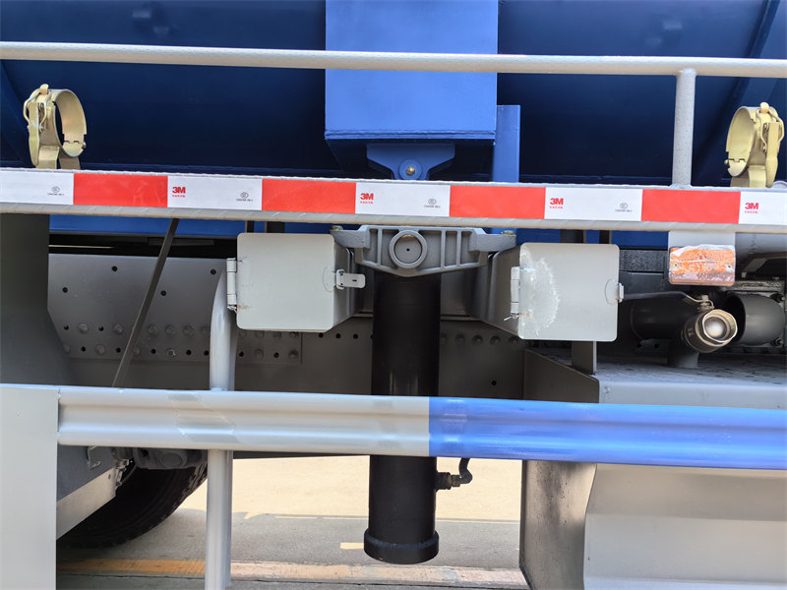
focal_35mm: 29
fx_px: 659
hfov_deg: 61.7
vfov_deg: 48.2
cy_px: 295
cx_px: 394
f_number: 2
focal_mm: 5.75
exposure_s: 1/1669
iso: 50
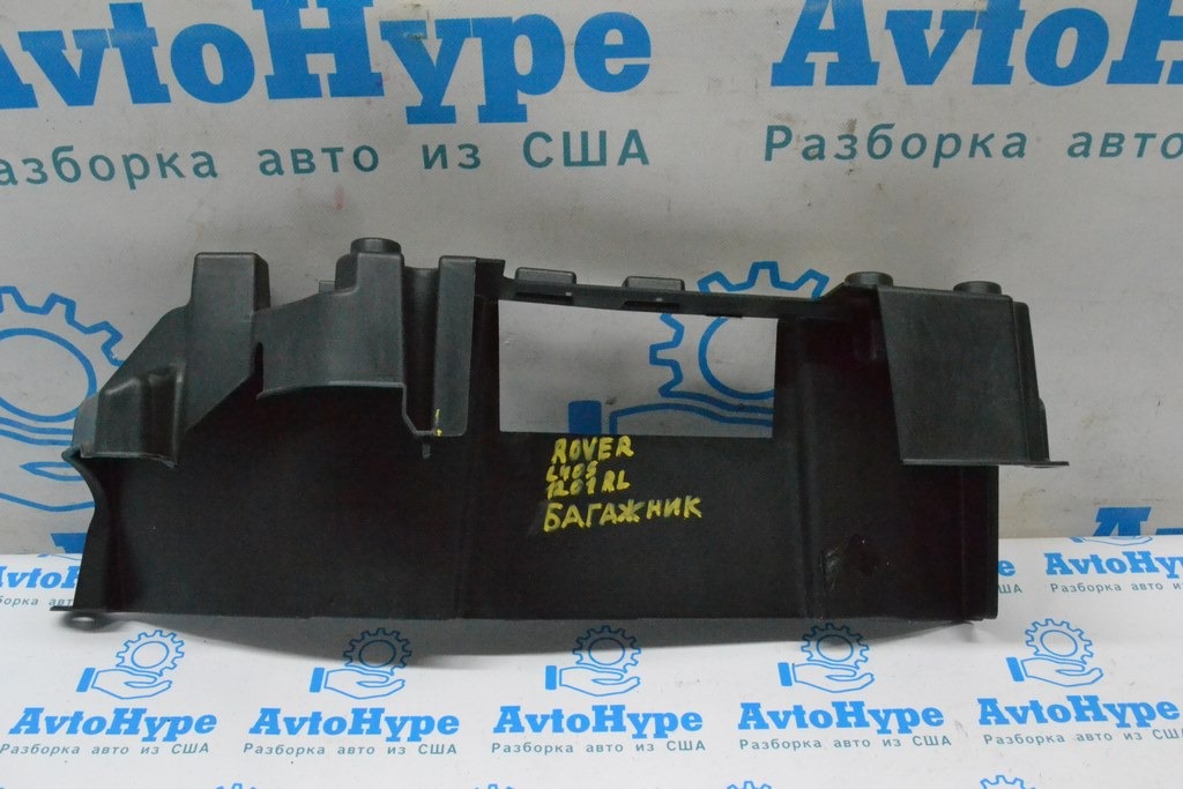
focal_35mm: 36
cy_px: 394
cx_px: 592
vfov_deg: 36.9
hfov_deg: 53.1
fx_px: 1183
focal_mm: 24
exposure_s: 1/160
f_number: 11
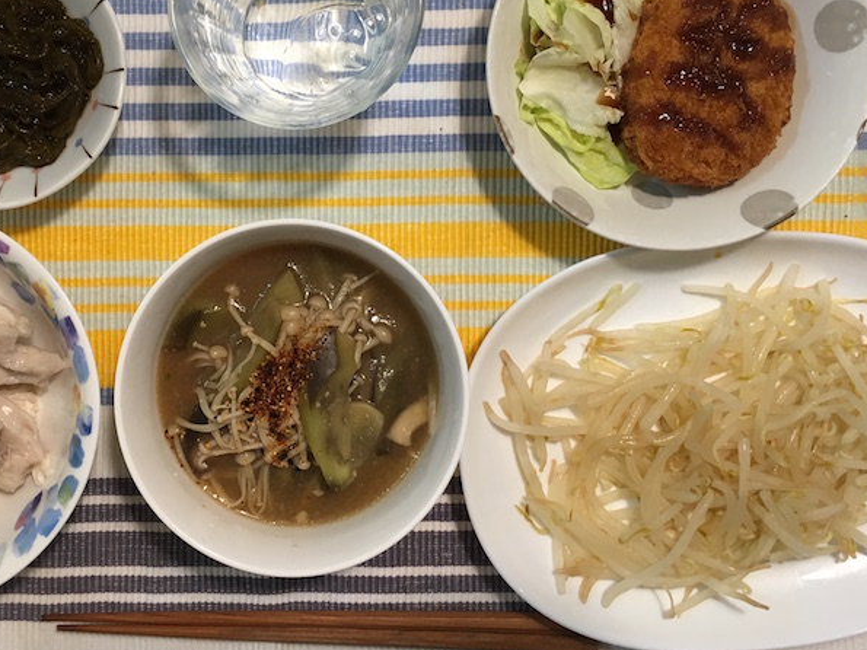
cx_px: 342
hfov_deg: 47.6
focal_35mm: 39
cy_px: 246
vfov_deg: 36.6
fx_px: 977
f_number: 2.2
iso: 100
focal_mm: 4.15
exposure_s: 1/33
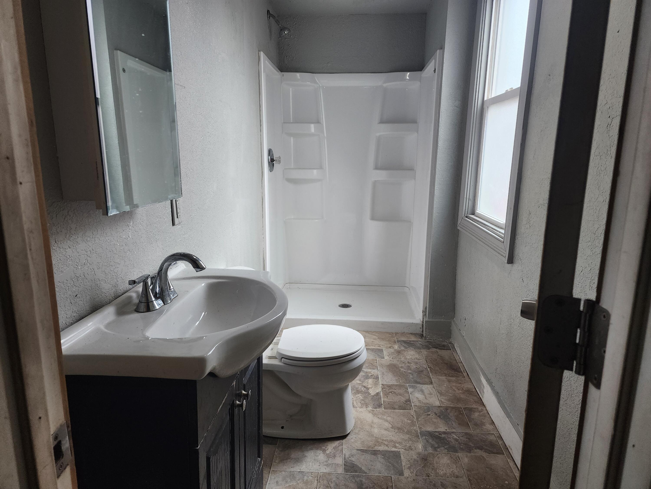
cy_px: 244
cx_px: 326
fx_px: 433
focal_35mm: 23
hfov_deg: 73.9
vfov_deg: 58.9
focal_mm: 6.4
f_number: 1.8
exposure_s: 1/120
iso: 200
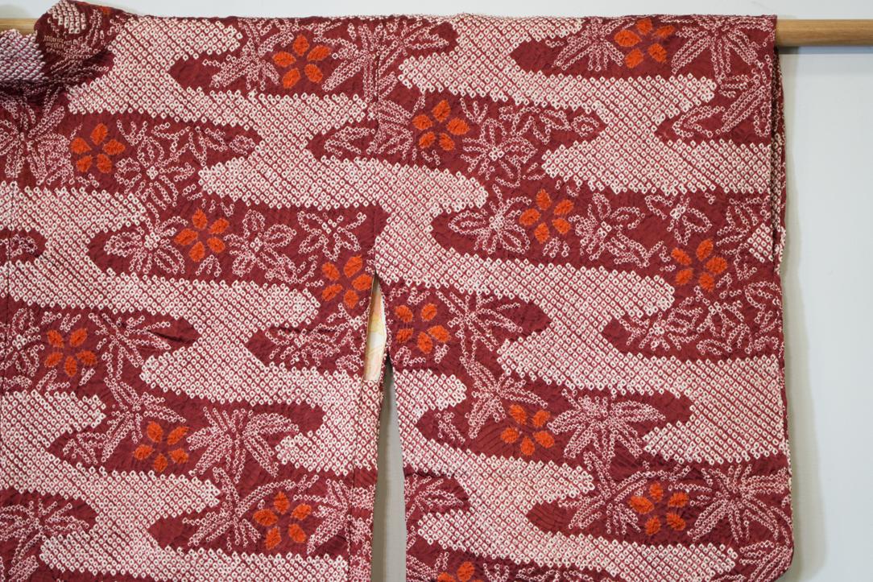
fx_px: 2546
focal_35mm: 105
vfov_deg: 13.0
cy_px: 291
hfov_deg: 19.5
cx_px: 436
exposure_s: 1/125
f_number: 4
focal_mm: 105
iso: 1600
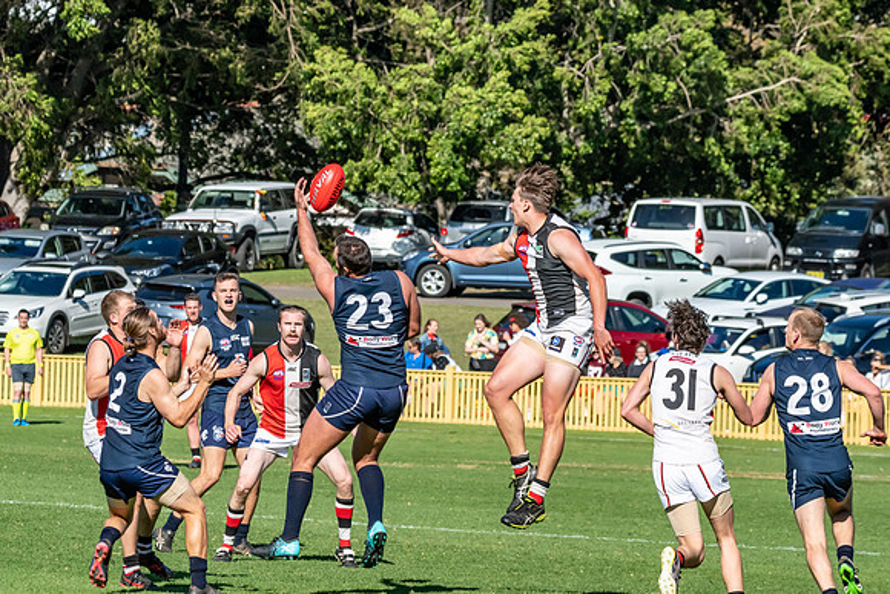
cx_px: 472
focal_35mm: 302
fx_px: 7475
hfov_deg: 6.8
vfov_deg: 4.5
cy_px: 279
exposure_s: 1/5000
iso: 800
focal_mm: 190
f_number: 10
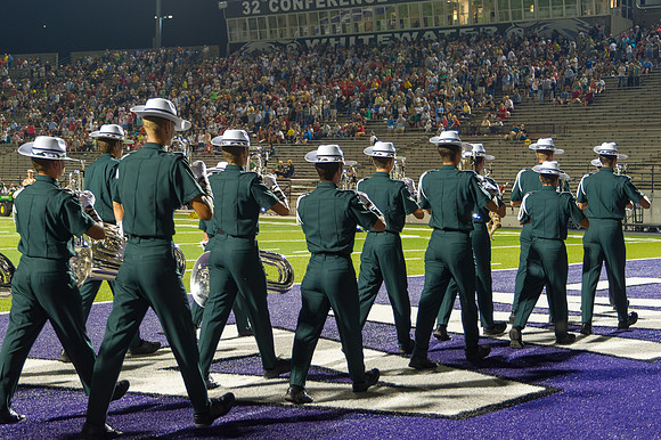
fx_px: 1175
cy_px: 202
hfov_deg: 31.3
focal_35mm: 64
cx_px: 265
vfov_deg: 21.2
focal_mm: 52
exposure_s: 1/160
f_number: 4.8
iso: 2800
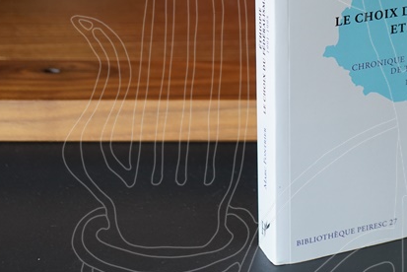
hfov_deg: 16.4
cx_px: 446
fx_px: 1369
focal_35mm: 121
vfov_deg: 11.1
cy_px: -52
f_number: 4
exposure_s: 1/160
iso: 800
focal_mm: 50
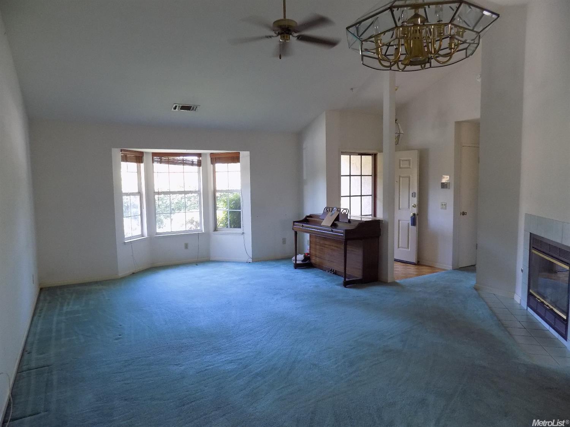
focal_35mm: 23
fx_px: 379
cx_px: 285
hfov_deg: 73.9
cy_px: 214
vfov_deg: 58.9
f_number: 3.1
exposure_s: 1/30
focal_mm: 4
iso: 200
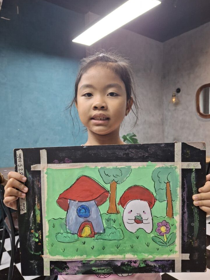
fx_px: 210
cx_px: 105
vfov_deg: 67.3
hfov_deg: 53.0
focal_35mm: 26
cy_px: 144
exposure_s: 1/100
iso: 125
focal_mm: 4.69
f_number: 1.8
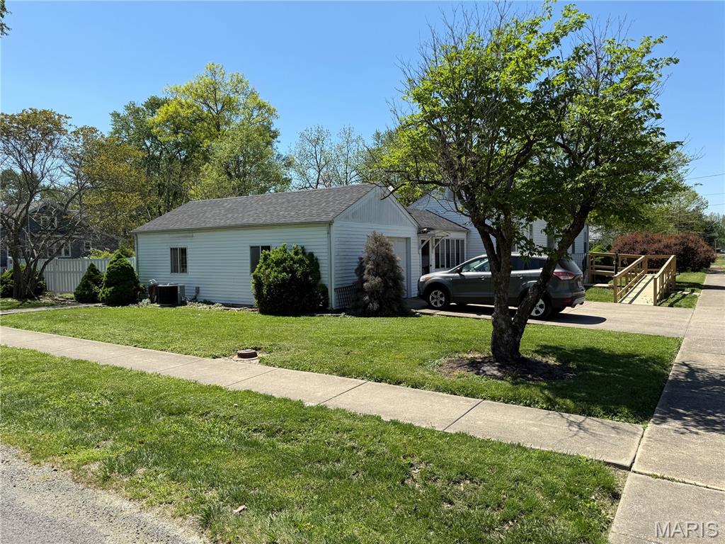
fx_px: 503
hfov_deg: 71.6
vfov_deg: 56.8
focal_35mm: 24
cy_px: 272
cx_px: 362
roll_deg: +0.8
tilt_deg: -1.1
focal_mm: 6.76
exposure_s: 1/3279
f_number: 1.78
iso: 80
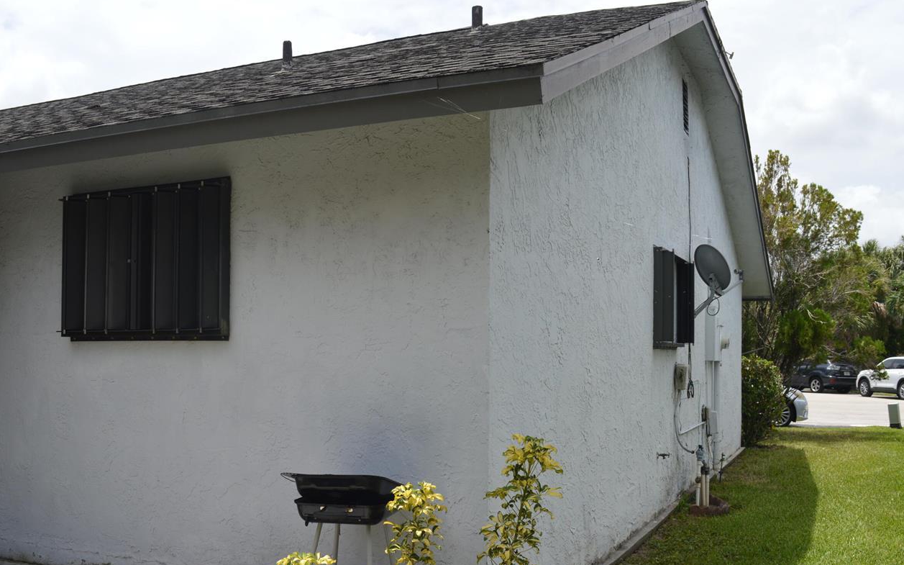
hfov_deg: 55.2
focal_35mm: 35
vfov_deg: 36.1
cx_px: 401
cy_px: 335
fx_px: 862
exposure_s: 1/250
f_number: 8
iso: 100
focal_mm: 18
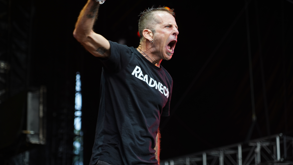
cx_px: 147
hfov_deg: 19.3
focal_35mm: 111
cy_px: 68
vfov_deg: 10.9
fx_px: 862
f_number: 4
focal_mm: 105
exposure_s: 1/125
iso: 400
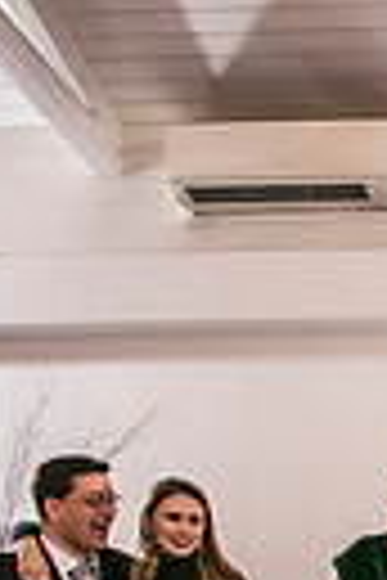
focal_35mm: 111
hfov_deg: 9.6
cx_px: 1152
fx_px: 1790
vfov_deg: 17.3
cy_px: 758
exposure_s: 1/125
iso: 1600
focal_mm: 24
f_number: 2.8
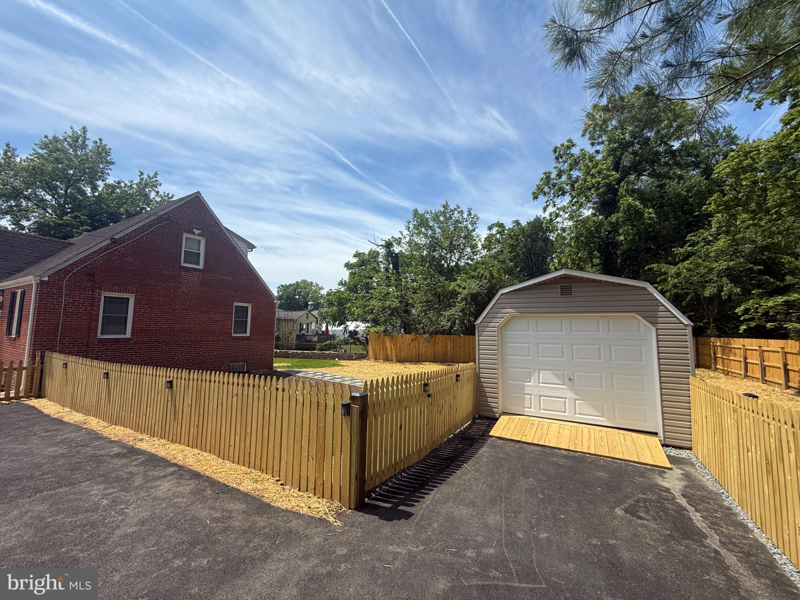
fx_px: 324
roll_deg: -1.1
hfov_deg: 102.1
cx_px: 400
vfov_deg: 85.7
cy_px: 300
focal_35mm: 14
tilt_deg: +5.1
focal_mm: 2.22
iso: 50
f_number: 2.2
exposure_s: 1/2320
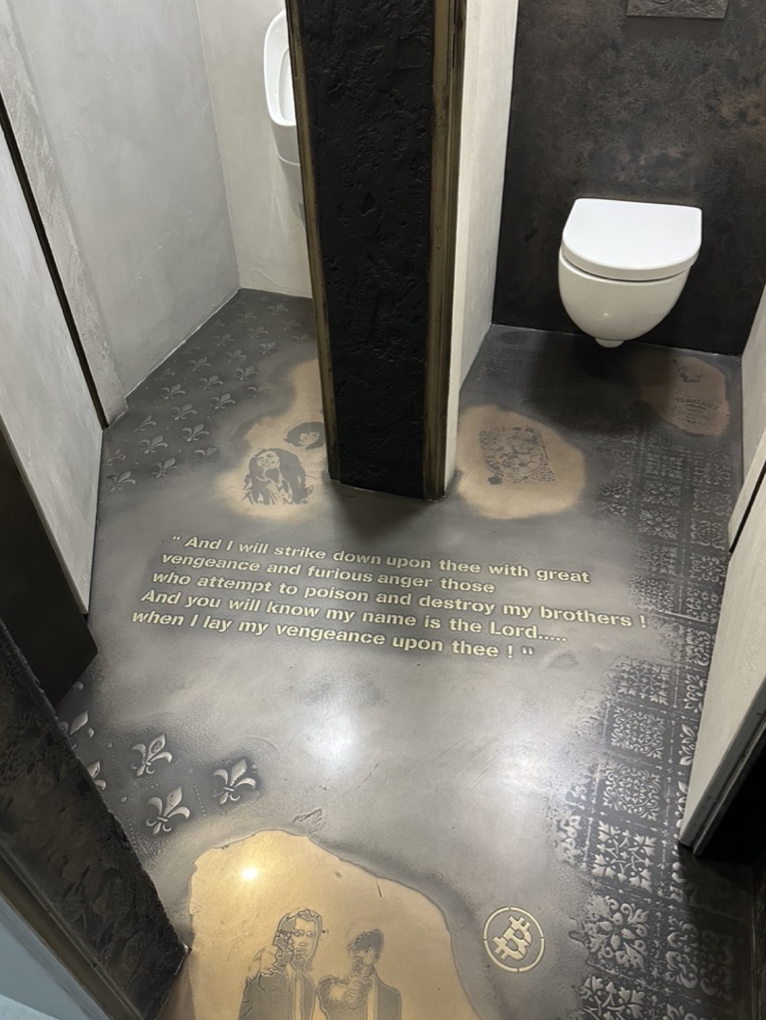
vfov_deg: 69.4
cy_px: 510
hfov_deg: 54.9
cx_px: 383
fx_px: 737
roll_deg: +1.3
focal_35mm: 25
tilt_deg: -41.9
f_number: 1.78
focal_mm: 6.86
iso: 500
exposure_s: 1/50
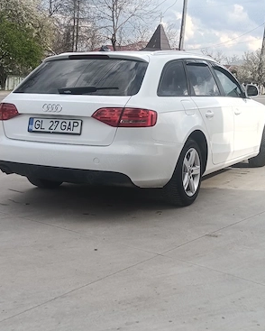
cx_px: 132
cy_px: 170
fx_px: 490
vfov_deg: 37.3
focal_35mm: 50
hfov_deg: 30.3
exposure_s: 1/400
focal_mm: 3.98
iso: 50
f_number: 1.8
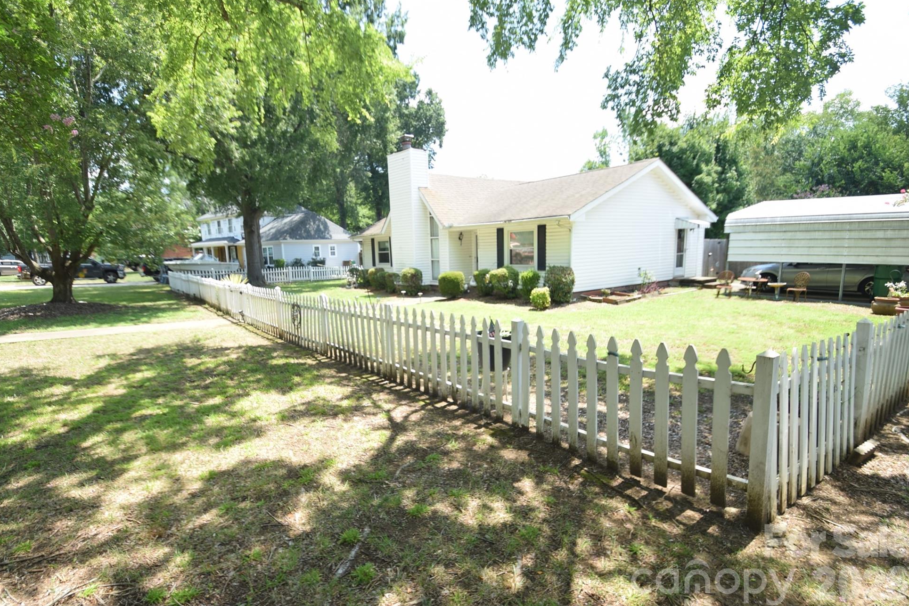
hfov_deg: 91.4
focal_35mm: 18
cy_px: 295
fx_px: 443
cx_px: 432
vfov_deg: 68.8
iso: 100
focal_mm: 11
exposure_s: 1/160
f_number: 5.6
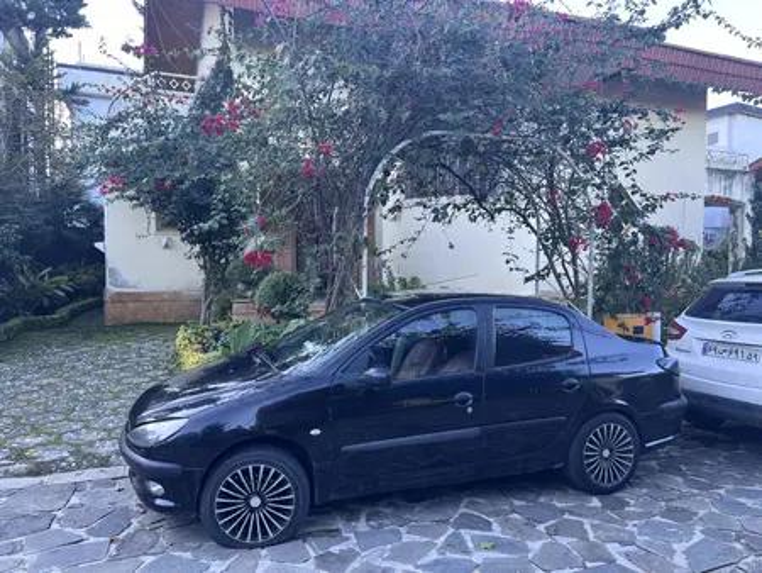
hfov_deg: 67.3
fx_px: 573
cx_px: 381
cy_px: 286
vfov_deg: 53.1
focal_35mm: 26
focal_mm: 5.7
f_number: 1.5
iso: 40
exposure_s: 1/121
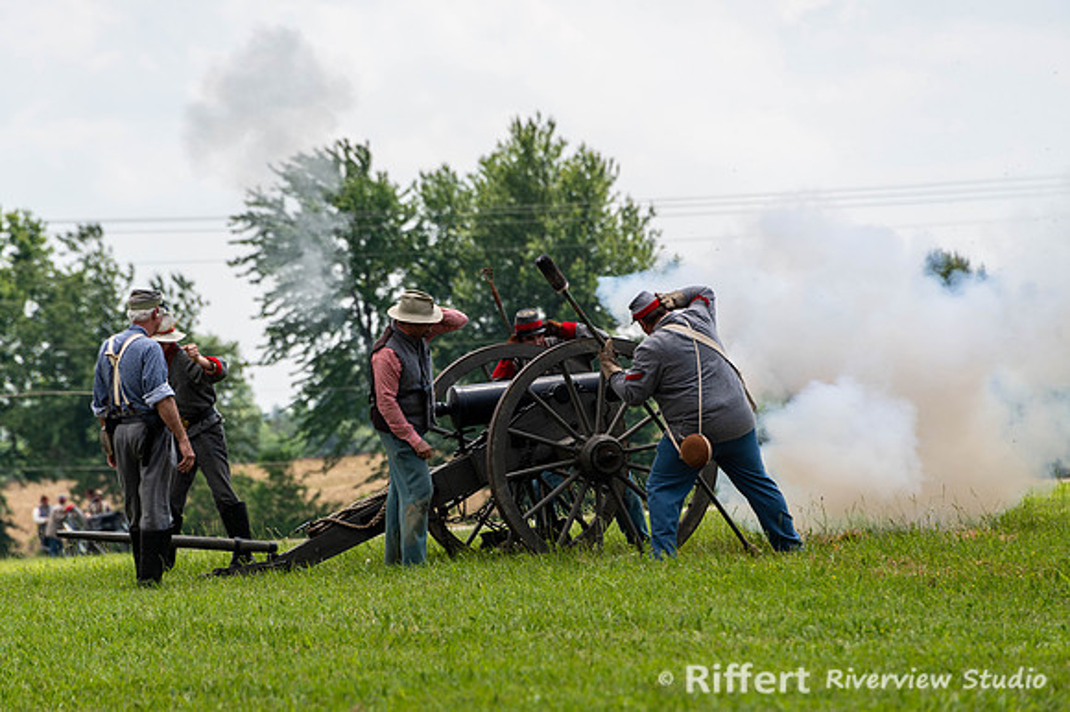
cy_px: 388
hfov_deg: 6.3
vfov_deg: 4.2
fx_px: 9716
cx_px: 487
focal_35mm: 327
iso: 110
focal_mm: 300
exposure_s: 1/320
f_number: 8
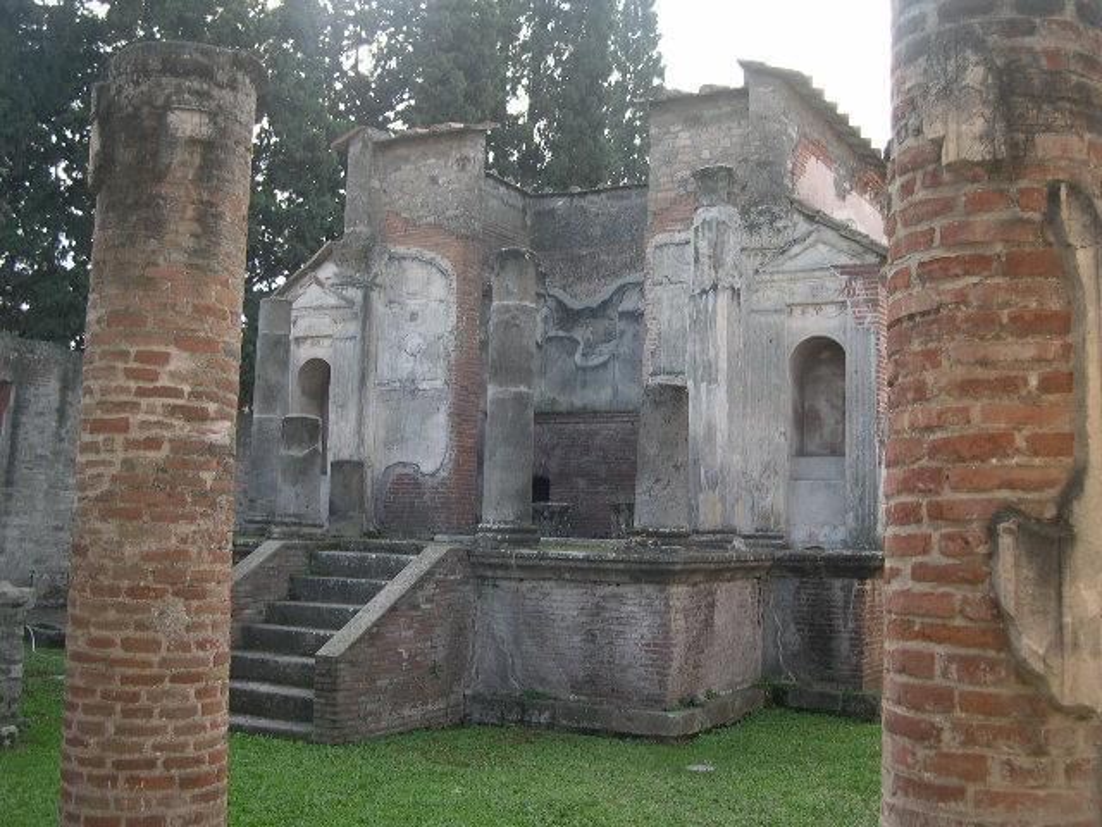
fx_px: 1210
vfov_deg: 37.7
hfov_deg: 49.0
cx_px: 551
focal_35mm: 38
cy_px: 414
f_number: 2.8
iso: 100
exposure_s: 1/210
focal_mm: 8
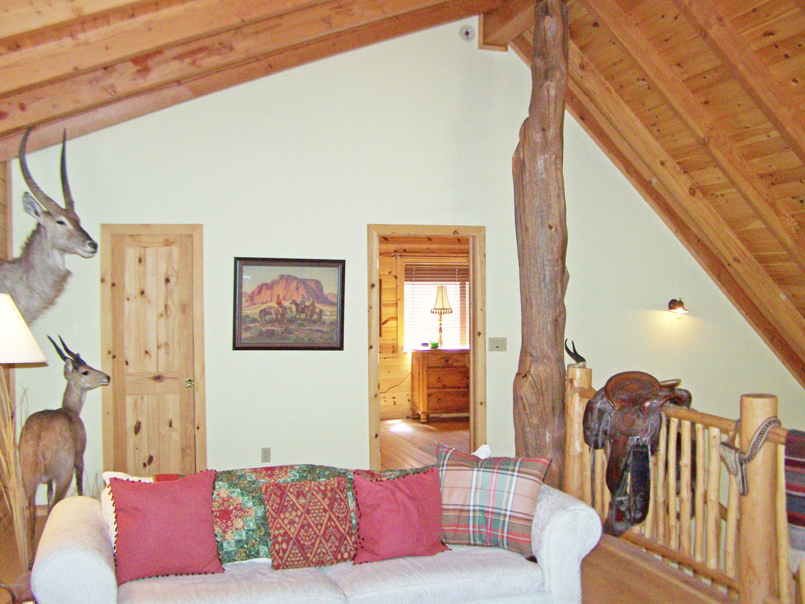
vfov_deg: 37.7
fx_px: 884
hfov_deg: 49.0
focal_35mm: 38
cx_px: 402
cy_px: 302
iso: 160
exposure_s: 1/60
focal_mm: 6.3
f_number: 2.8
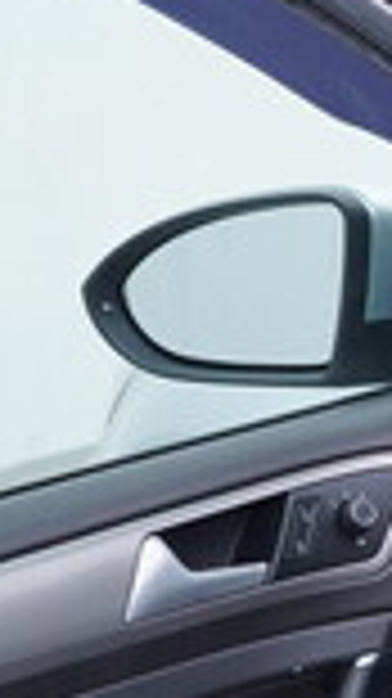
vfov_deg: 16.0
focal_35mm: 134
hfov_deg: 8.0
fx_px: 2480
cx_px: 1090
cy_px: 471
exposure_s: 1/50
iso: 125
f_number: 3.2
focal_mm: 24
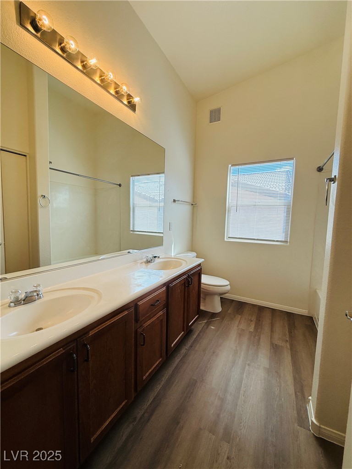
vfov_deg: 102.1
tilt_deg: -3.6
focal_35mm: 14
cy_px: 234
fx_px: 190
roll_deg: -0.7
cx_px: 176
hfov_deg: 85.7
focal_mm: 2.22
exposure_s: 1/173
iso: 50
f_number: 2.2
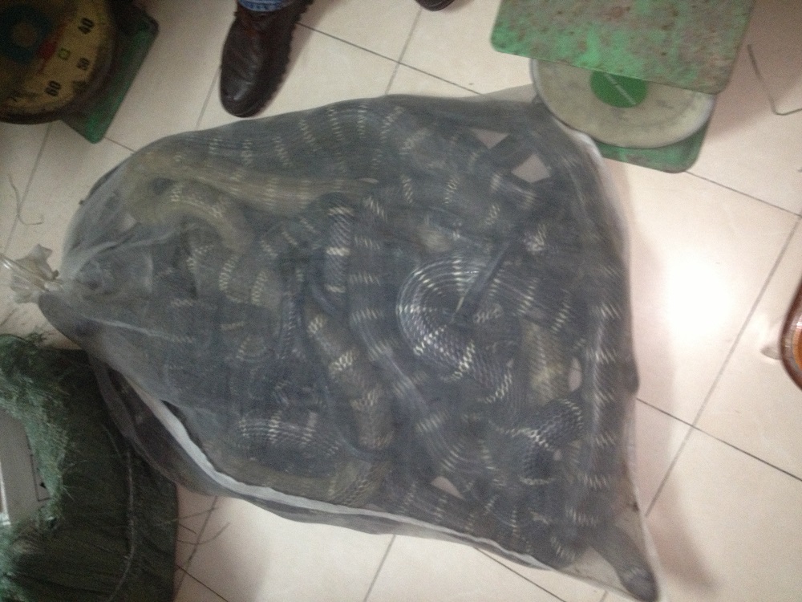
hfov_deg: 52.6
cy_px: 301
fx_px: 811
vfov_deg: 40.7
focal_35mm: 35
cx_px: 401
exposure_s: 1/20
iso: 250
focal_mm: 4.28
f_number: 2.4
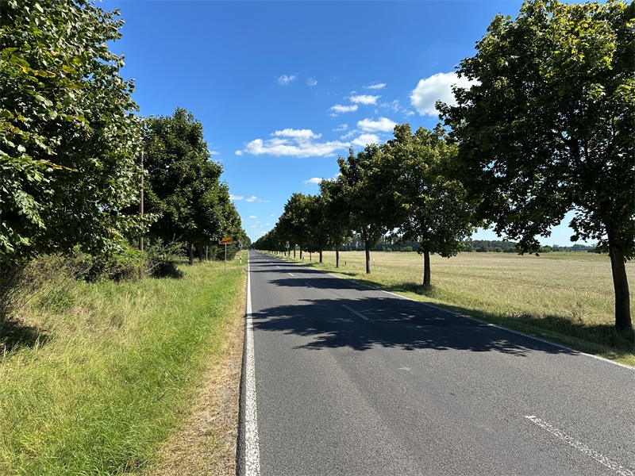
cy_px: 238
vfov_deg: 56.8
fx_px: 440
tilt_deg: +2.8
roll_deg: -0.5
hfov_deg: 71.6
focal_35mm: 24
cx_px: 318
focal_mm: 6.86
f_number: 1.78
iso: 80
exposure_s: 1/2967
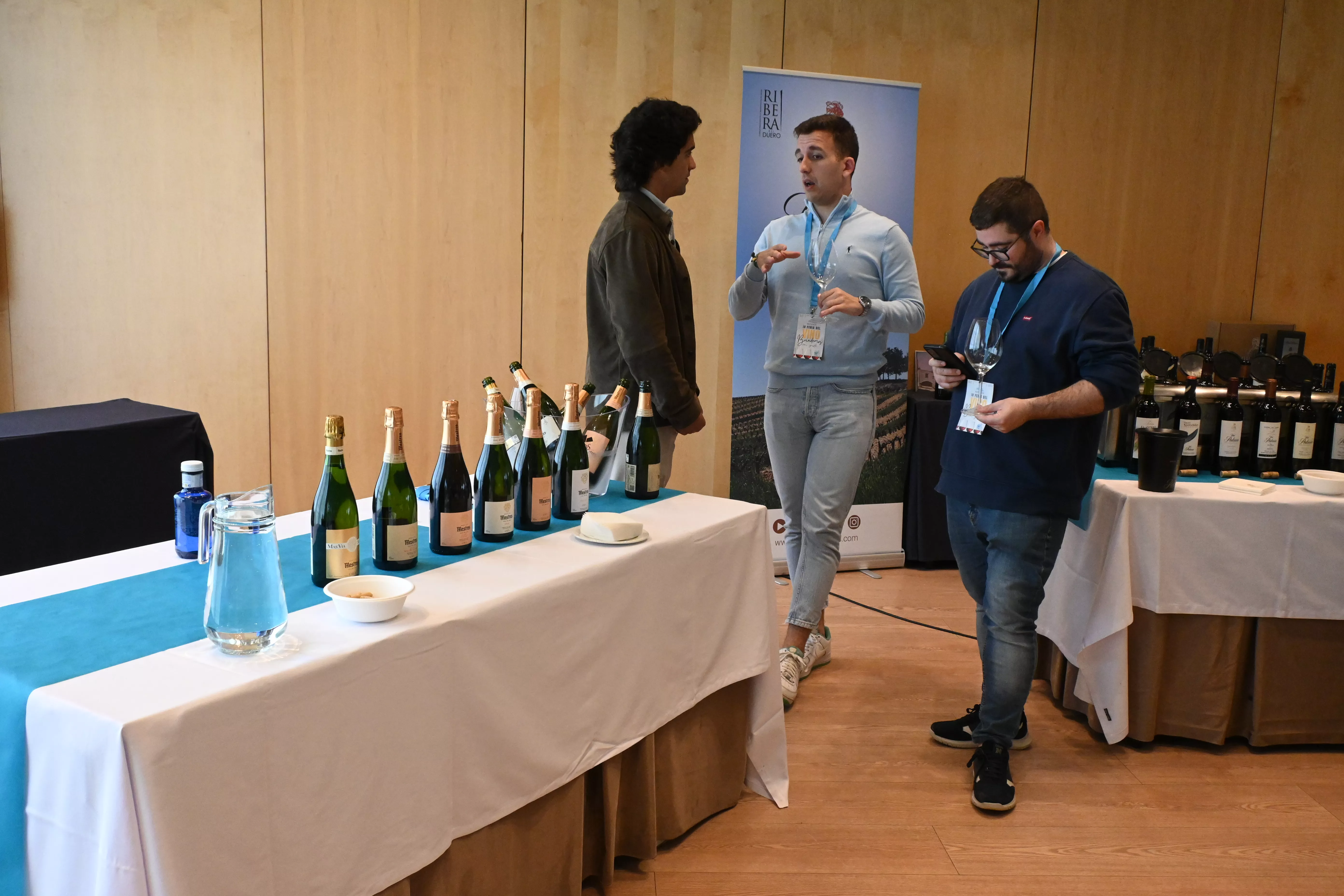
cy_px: 448
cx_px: 672
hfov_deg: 57.2
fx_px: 1232
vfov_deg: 40.0
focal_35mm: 33
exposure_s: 1/250
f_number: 8
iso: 3200
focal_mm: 22
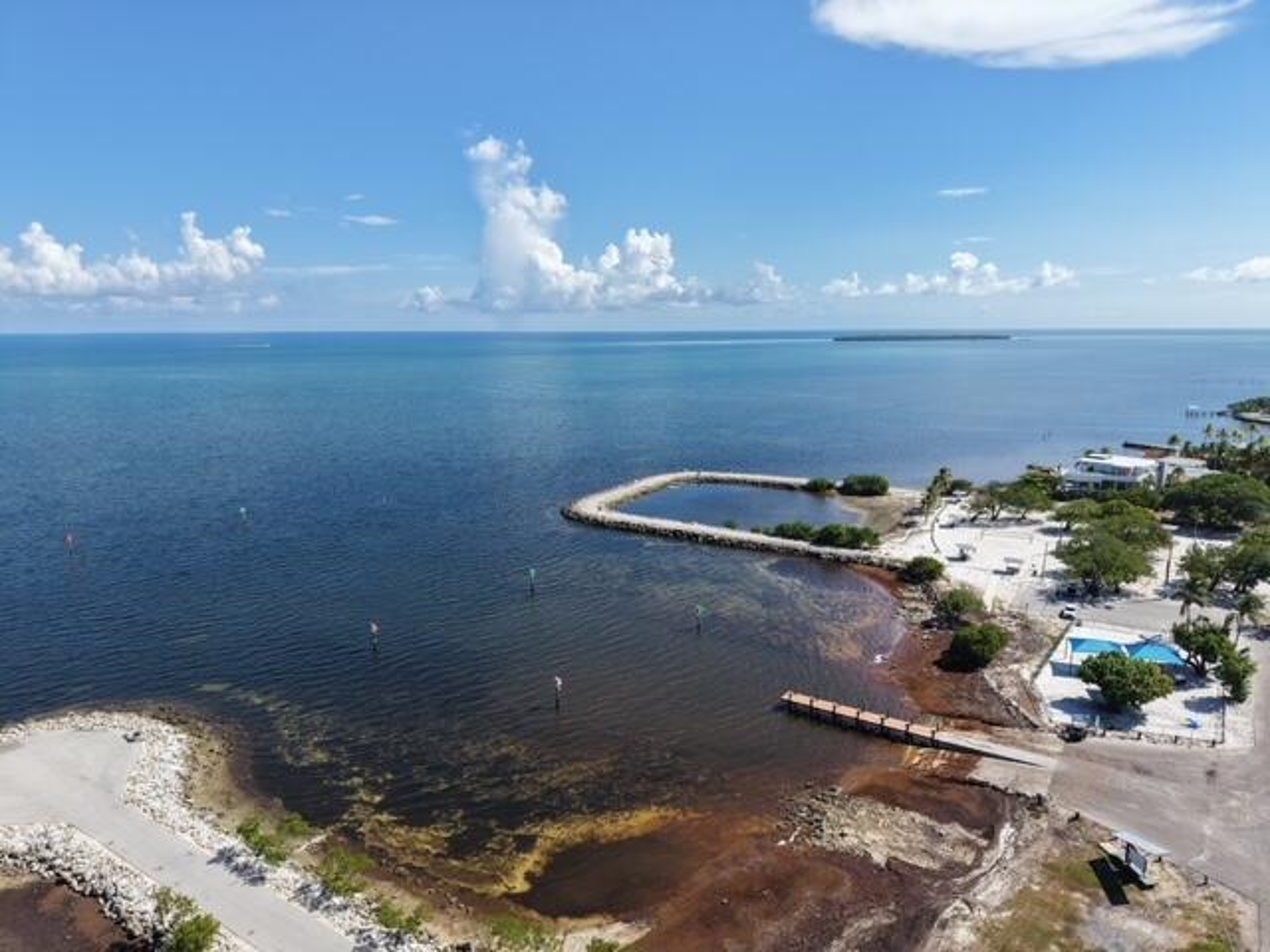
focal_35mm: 24
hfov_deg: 71.6
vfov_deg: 56.8
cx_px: 635
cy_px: 476
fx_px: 881
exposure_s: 1/4000
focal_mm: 8.67
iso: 190
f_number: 1.8
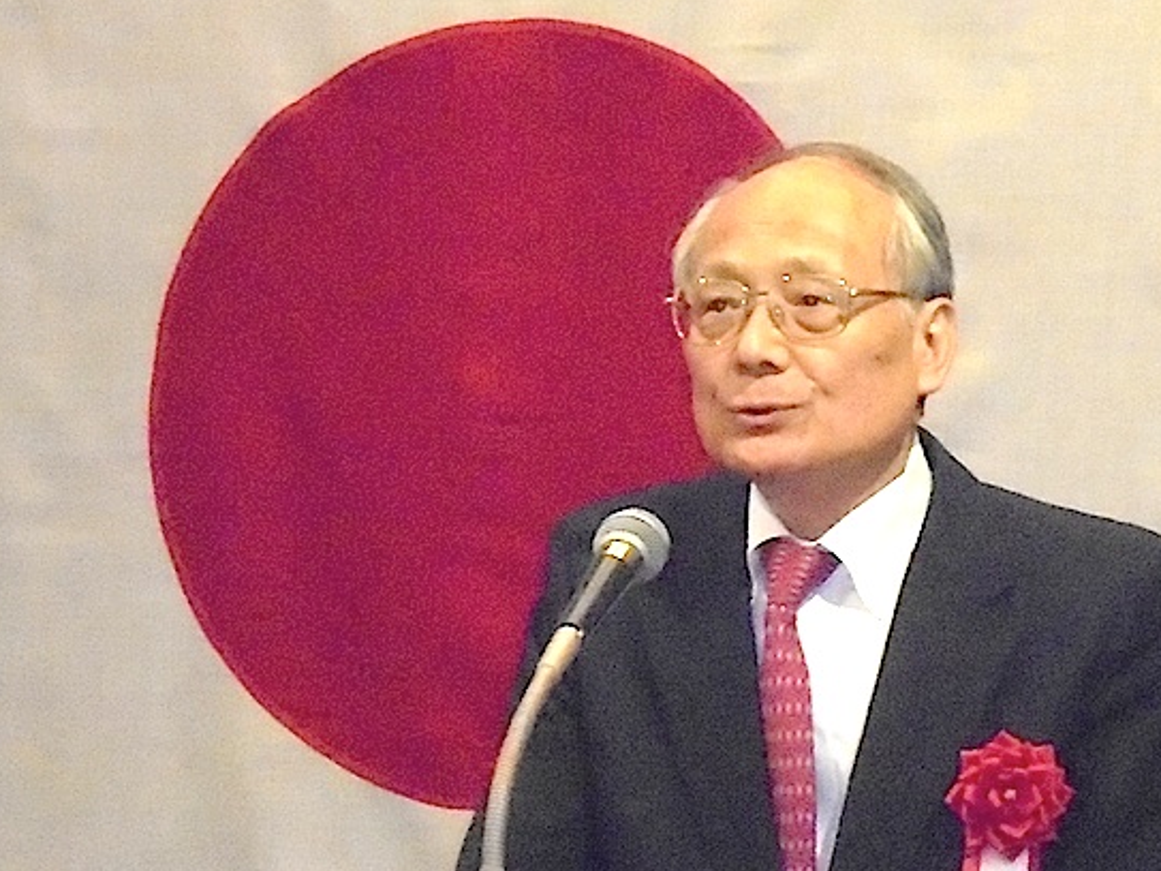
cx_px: 1345
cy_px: 291
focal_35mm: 336
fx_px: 11267
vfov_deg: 4.4
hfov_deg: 5.9
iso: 800
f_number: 5.6
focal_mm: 21.8
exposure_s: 1/50
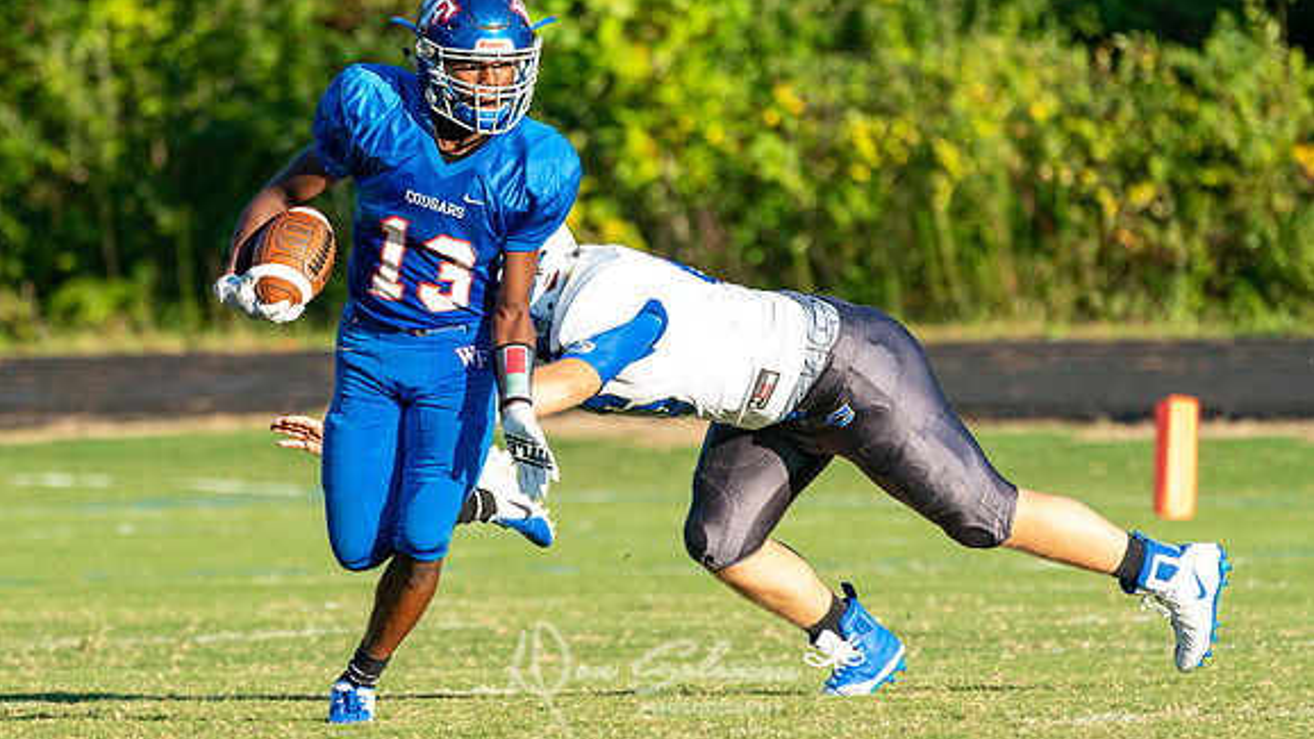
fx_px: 24492
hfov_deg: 3.1
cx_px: 538
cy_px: 340
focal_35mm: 703
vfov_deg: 1.7
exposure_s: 1/1000
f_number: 5.6
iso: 1000
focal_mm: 397
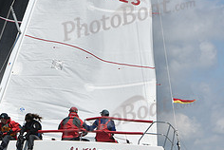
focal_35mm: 211
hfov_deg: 9.7
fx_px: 1315
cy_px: 79
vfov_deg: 6.5
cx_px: 13
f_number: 10
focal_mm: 86
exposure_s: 1/1250
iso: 250
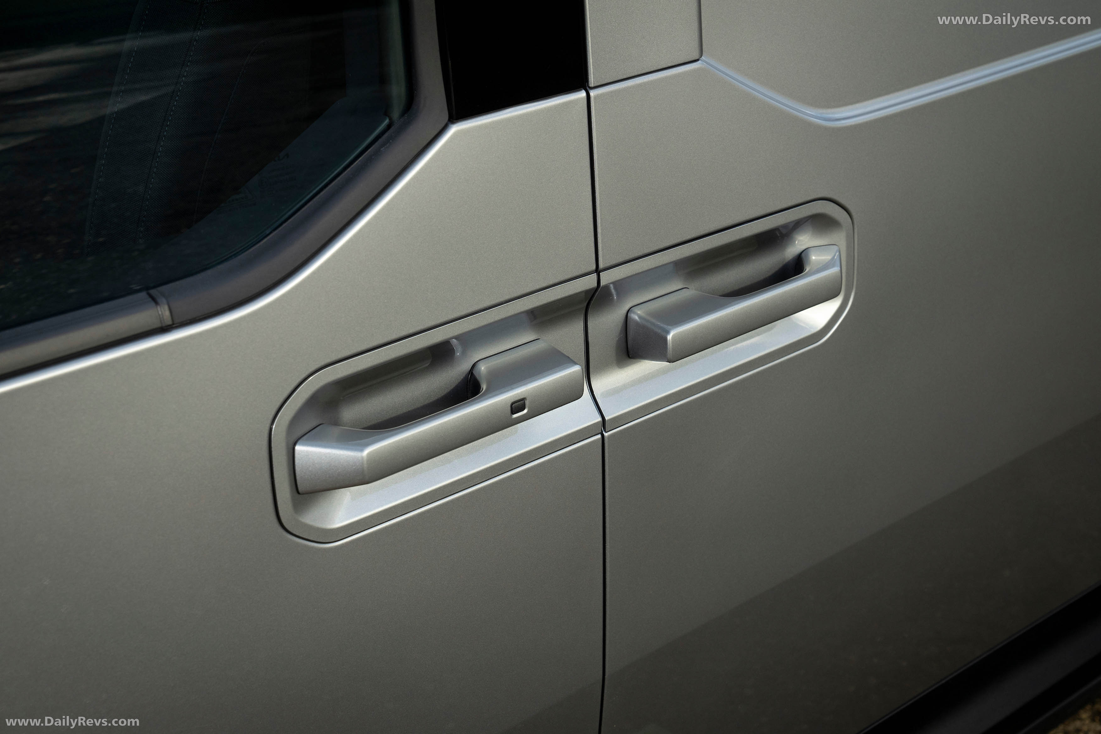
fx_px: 1804
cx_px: 550
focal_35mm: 59
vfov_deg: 23.0
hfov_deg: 33.9
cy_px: 367
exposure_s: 1/320
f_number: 7.1
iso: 640
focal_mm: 59
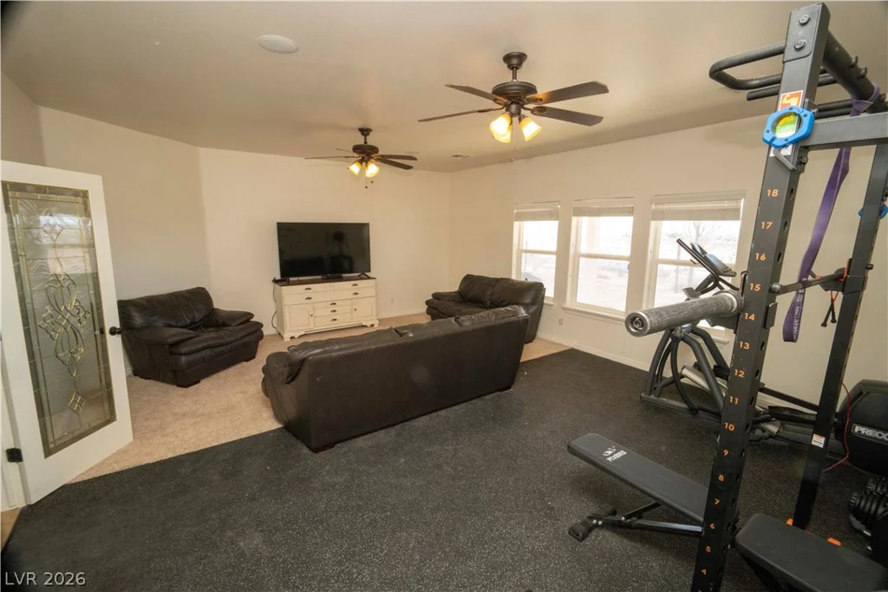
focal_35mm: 15
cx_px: 444
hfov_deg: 100.4
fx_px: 370
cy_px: 296
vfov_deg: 77.3
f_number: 22
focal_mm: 15
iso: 6400
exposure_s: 1/80
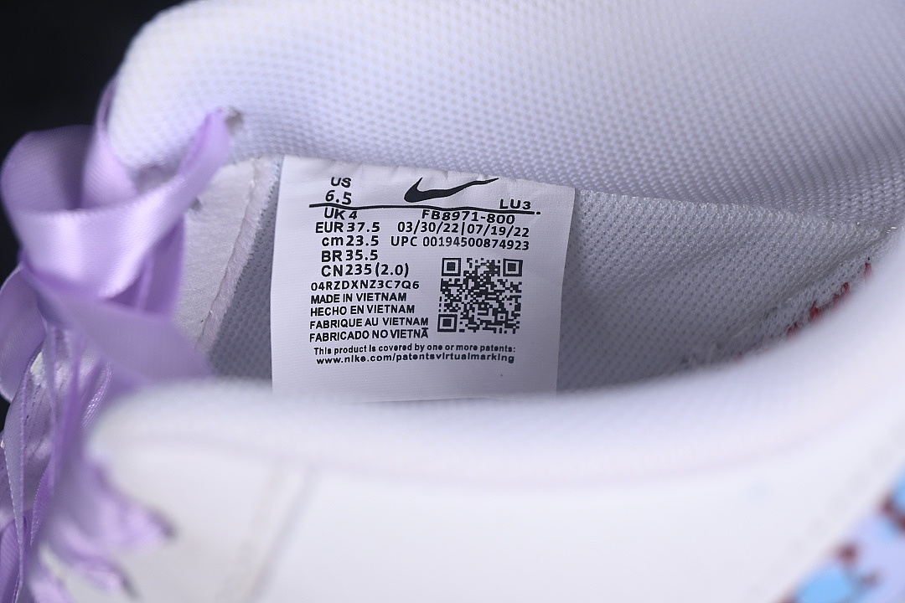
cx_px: 452
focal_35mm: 75
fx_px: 1885
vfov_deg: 18.2
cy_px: 302
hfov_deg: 27.0
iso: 160
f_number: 7.1
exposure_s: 1/80
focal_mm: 50
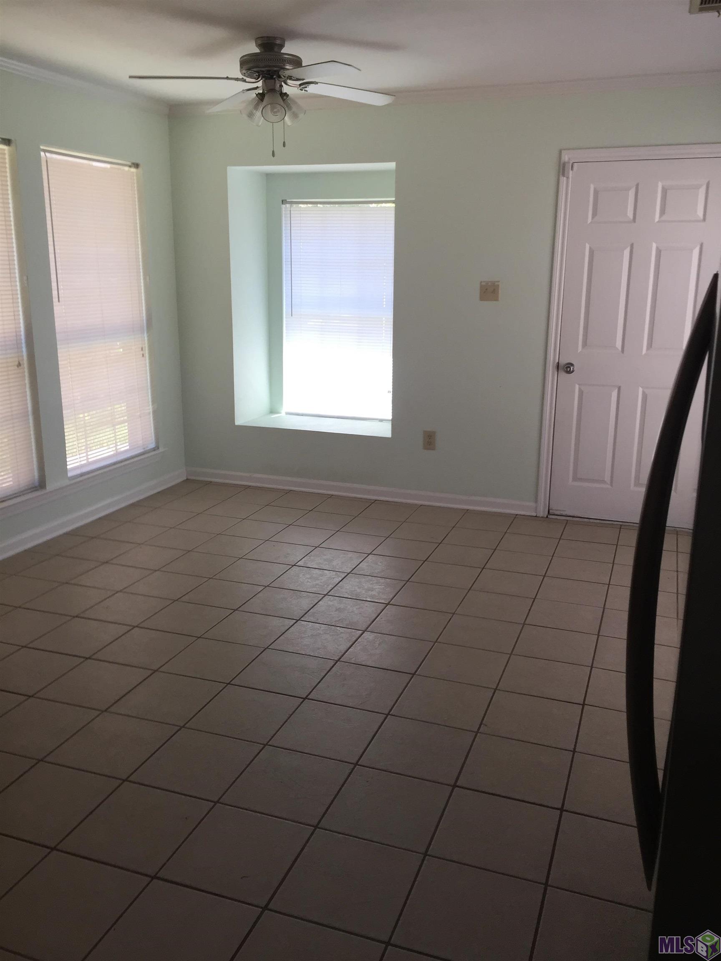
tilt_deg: -12.4
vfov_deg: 61.7
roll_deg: -0.2
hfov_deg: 48.2
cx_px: 360
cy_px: 480
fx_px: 805
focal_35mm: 29
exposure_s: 1/120
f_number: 2.2
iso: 50
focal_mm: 4.15
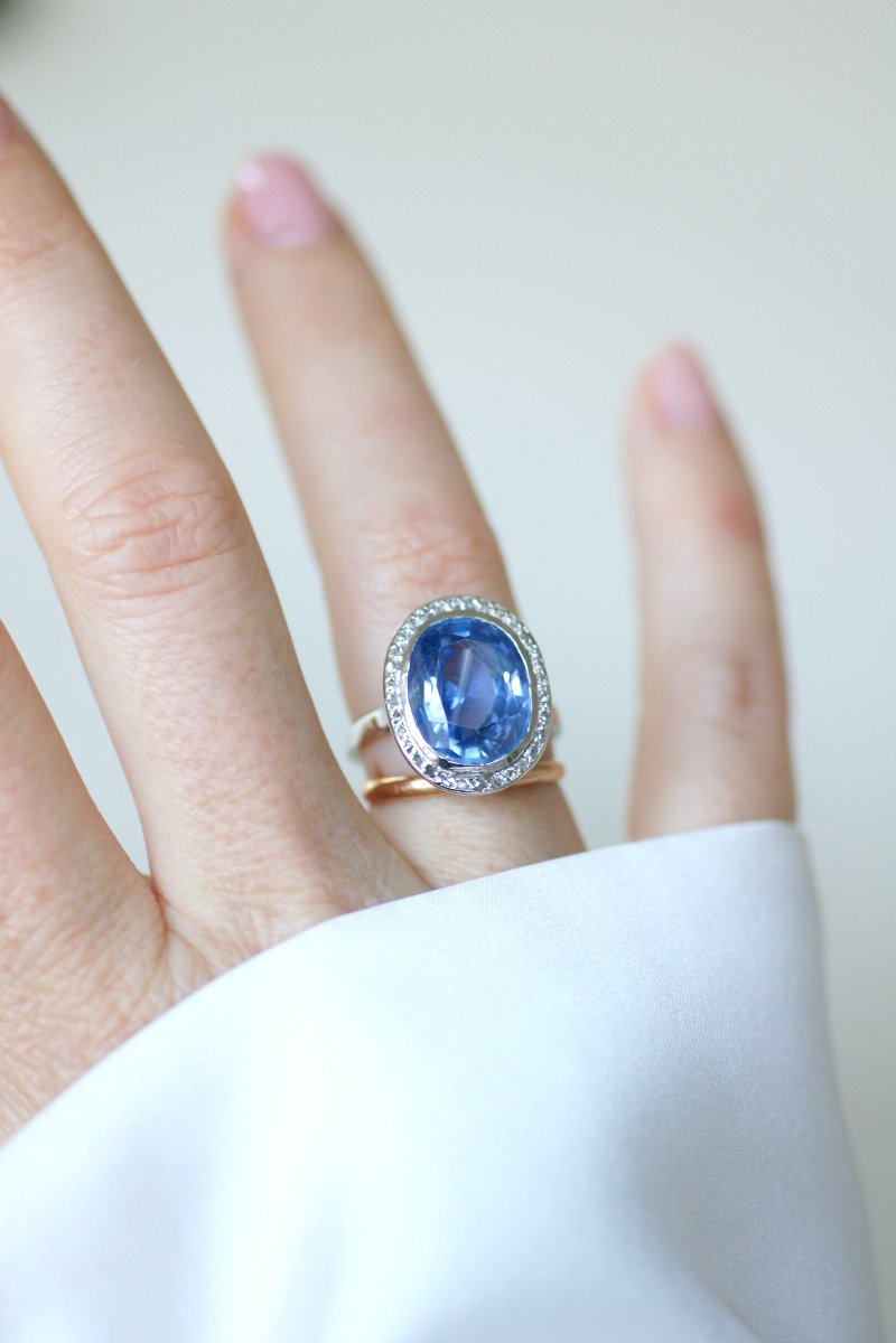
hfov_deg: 13.0
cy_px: 672
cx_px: 448
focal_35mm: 105
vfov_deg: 19.5
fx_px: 3920
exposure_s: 1/125
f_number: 2.8
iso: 640
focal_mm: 70
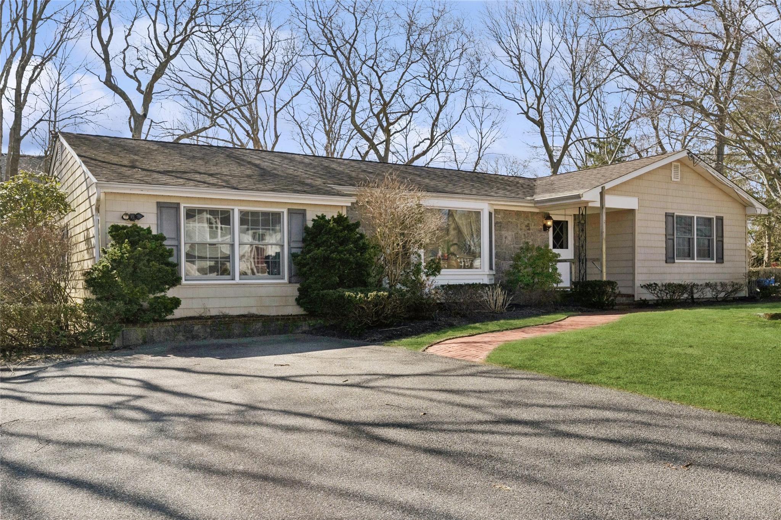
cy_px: 260
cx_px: 390
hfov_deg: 63.7
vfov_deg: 44.9
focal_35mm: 29
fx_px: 629
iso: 400
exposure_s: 1/2000
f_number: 8
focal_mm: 19.5
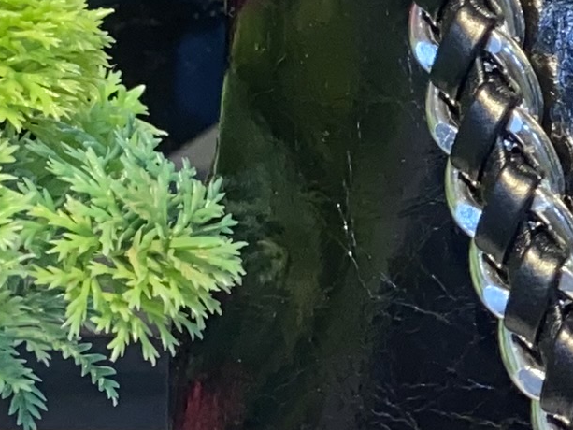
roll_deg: -1.5
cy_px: 86
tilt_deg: -9.0
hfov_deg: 10.5
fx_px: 2831
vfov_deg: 8.7
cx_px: 1212
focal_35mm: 171
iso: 40
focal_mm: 4.25
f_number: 1.8
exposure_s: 1/122
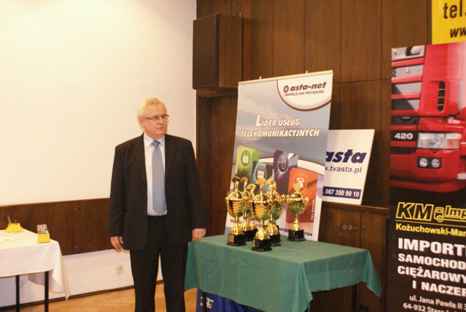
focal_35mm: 42
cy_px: 156
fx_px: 544
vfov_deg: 32.0
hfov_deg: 46.4
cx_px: 233
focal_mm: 28
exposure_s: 1/13
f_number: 5
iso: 1600
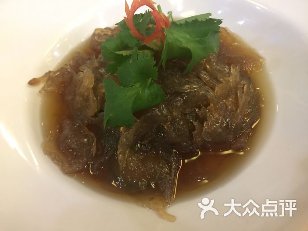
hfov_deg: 61.7
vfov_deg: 48.2
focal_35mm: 29
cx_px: 154
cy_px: 116
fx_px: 258
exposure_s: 1/17
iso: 100
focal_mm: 4.15
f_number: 2.2
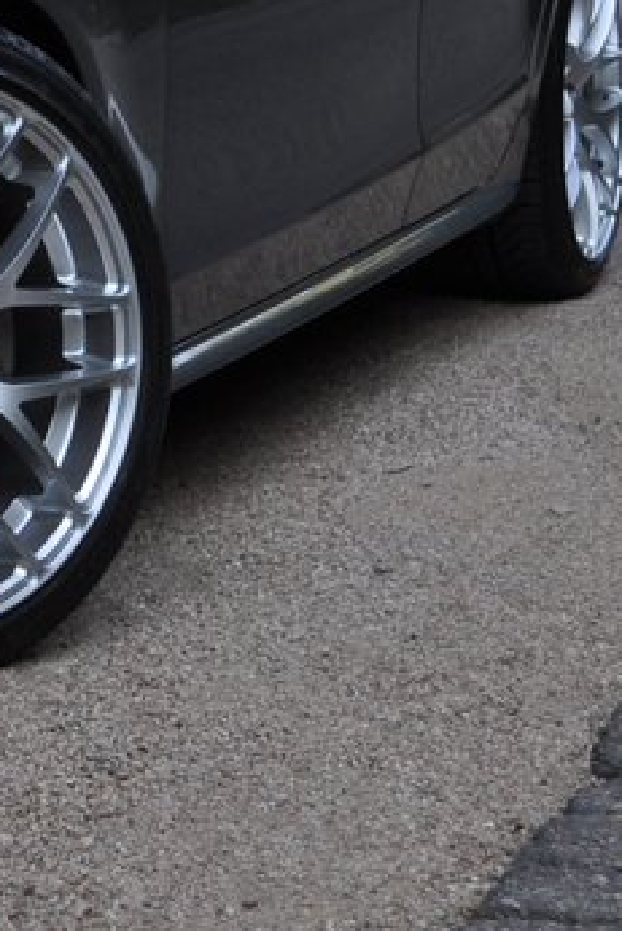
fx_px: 3495
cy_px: 74
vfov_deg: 15.0
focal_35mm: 135
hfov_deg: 9.7
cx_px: -493
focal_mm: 26
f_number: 5.6
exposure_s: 1/125
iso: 320
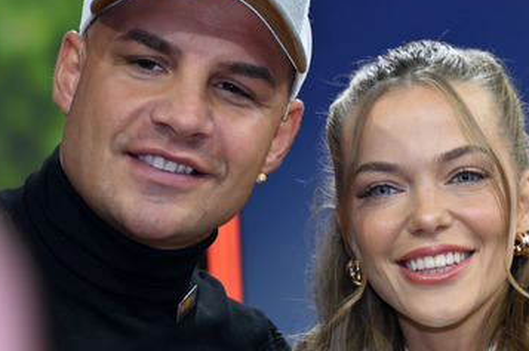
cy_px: 206
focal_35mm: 86
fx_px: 1262
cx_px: 318
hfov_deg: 23.6
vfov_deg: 15.8
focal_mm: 68
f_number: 4
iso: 1000
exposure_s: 1/200
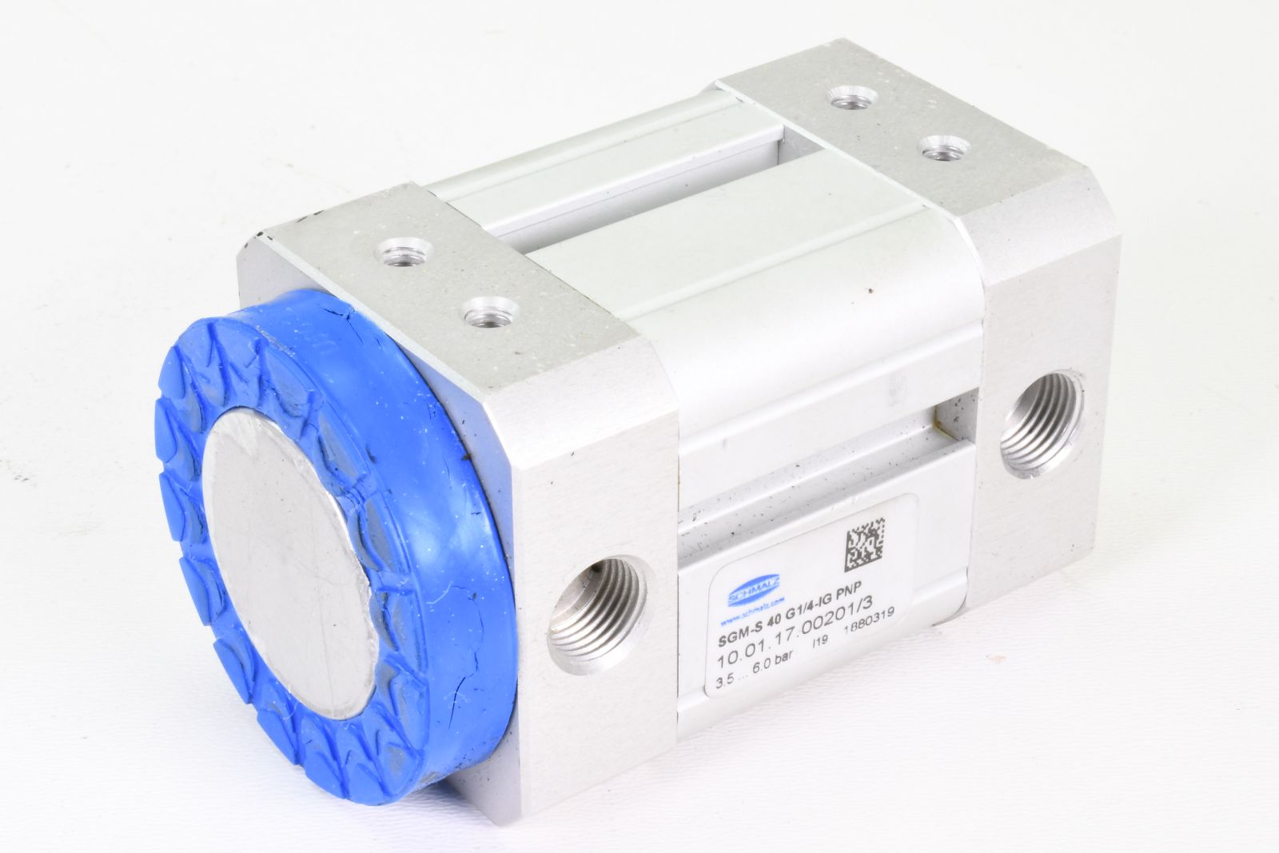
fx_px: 3198
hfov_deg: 22.6
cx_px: 640
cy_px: 426
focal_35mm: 90
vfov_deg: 15.2
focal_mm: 45
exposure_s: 1/4
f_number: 32
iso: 250
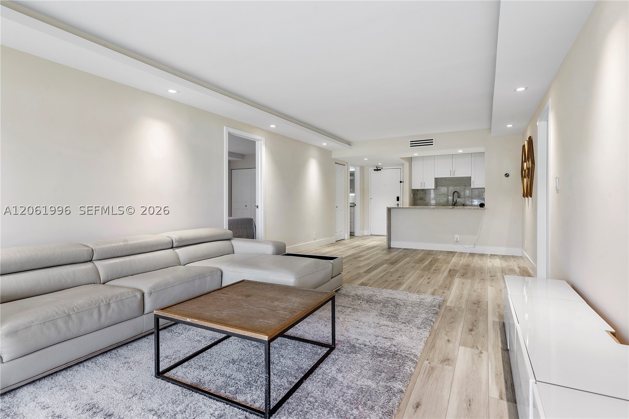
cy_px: 210
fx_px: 297
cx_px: 314
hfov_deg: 93.3
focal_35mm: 17
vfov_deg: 70.4
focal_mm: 17
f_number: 9
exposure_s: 1/40
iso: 500
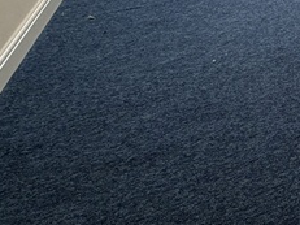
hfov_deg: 21.2
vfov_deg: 18.0
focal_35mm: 62
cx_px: 538
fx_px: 537
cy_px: -196
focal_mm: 2.22
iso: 64
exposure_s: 1/100
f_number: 2.2
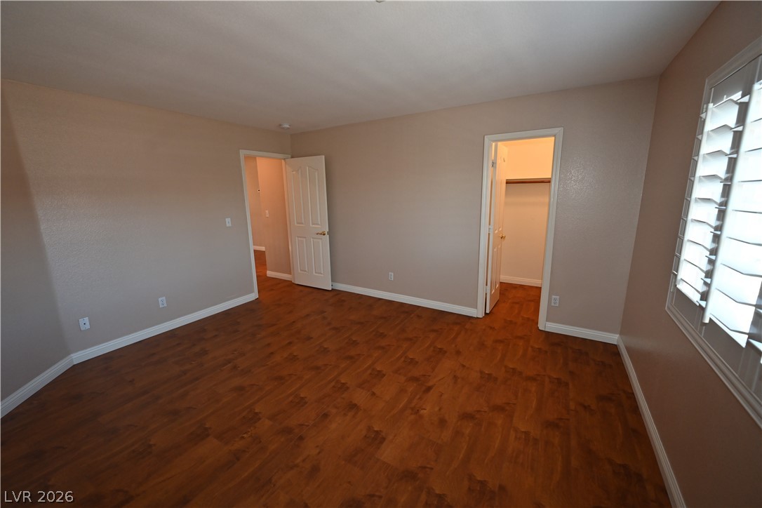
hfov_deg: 104.3
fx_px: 296
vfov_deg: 81.2
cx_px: 381
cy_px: 254
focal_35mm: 14
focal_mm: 14
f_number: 4
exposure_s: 1/60
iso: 1100
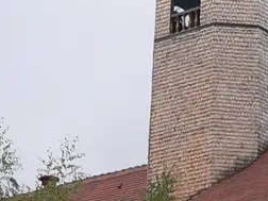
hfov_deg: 11.0
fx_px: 1378
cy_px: 270
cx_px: 299
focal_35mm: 178
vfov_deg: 8.2
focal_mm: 5.8
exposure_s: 1/100
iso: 64
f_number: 5.6
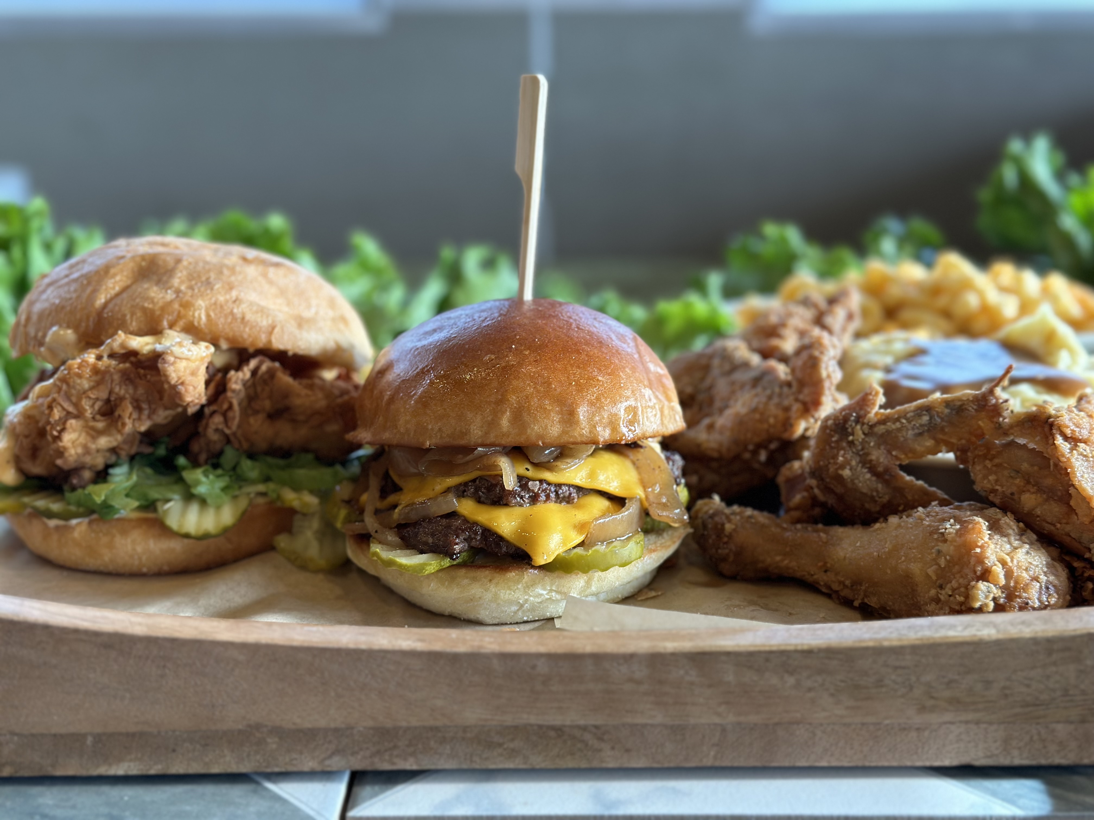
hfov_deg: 39.7
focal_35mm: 48
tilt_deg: -16.8
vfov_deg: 30.3
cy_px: 410
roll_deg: -0.1
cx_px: 547
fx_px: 1517
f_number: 1.78
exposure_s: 1/120
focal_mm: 6.86
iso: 125
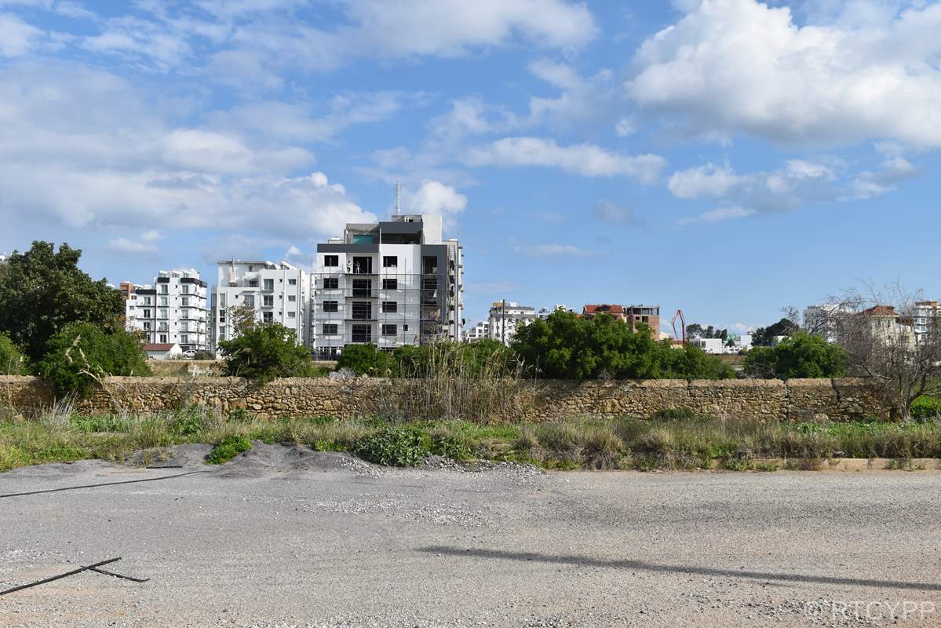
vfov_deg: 36.9
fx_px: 941
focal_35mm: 36
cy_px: 314
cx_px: 470
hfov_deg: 53.1
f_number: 9
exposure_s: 1/320
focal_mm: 24
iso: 100
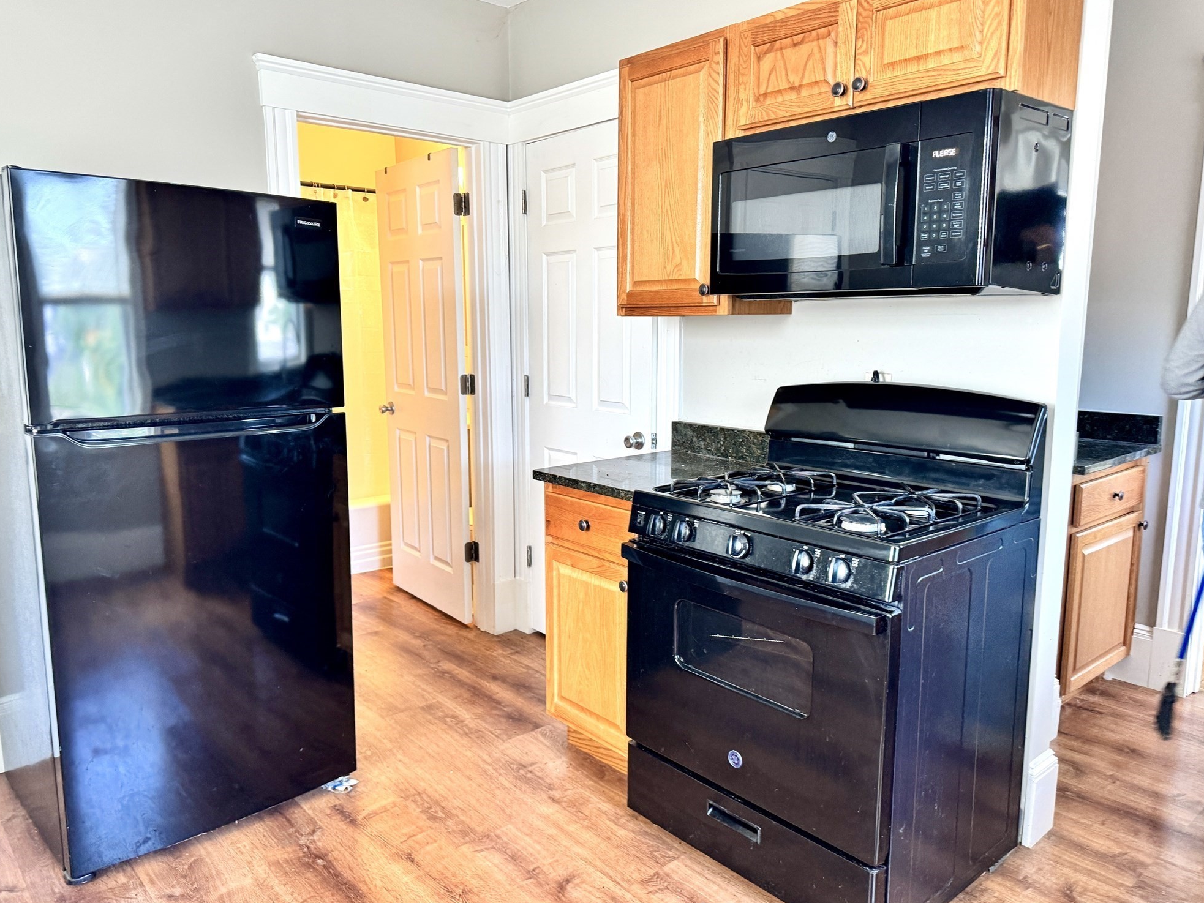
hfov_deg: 69.4
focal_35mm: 25
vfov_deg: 54.9
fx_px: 870
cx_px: 589
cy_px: 456
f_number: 1.78
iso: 250
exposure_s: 1/60
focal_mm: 6.76
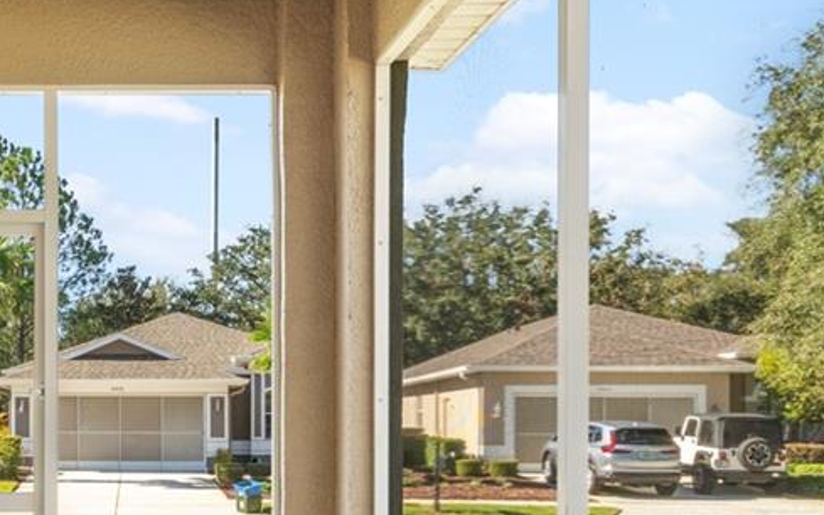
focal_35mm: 50
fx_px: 1123
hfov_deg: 37.6
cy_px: 456
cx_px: 78
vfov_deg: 25.1
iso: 320
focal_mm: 15
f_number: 7.1
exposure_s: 1/125
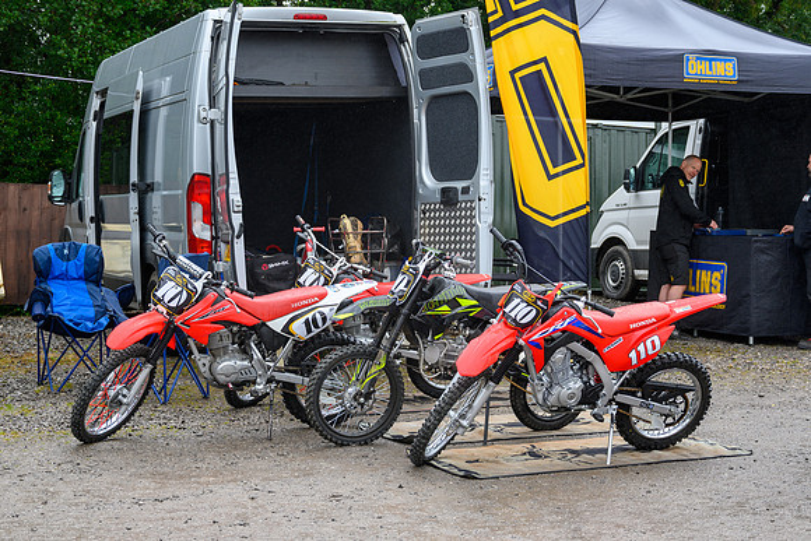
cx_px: 406
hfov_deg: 30.5
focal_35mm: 66
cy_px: 270
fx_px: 1487
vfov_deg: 20.6
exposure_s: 1/200
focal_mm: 44
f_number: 4
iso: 100
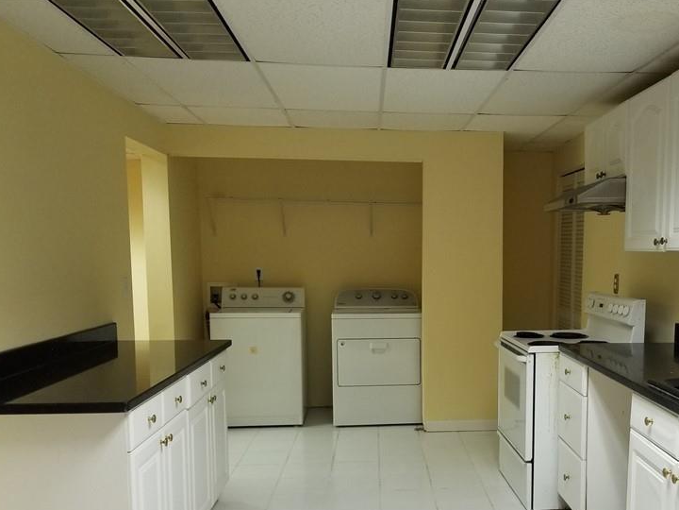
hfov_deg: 49.2
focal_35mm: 37
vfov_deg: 38.0
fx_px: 726
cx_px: 459
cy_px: 358
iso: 200
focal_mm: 4.25
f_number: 1.7
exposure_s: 1/60
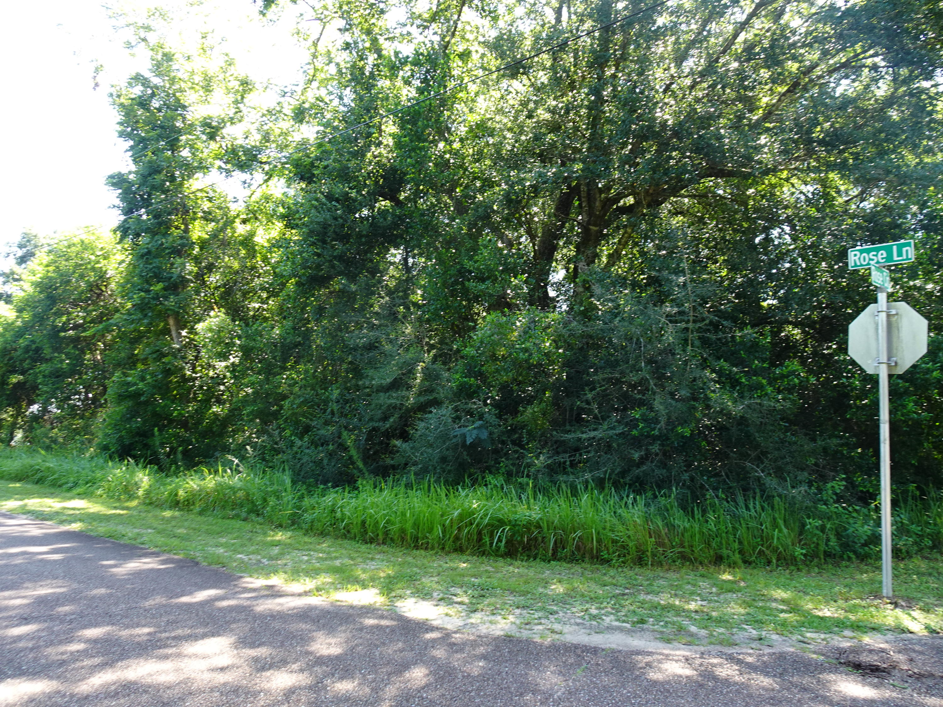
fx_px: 654
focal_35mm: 24
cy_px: 354
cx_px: 472
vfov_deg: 56.8
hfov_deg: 71.6
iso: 80
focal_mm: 4.25
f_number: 3.5
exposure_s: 1/50
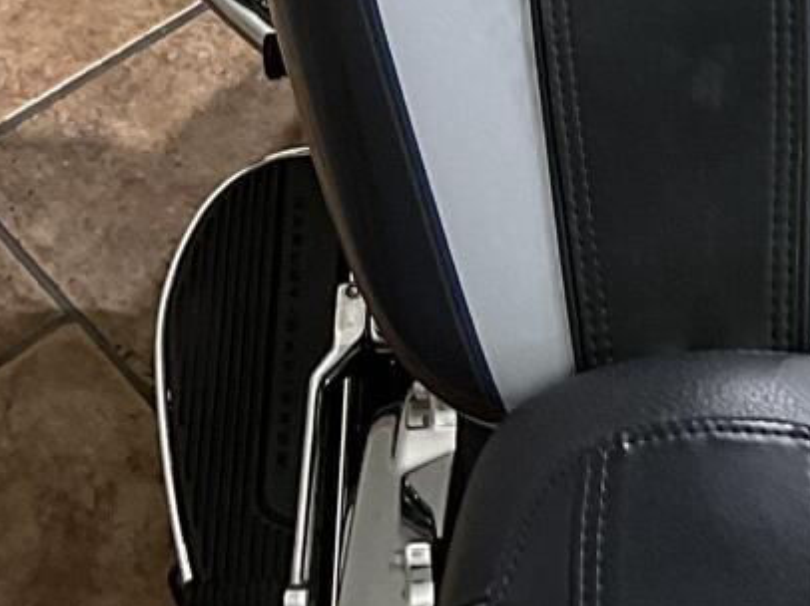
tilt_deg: -39.4
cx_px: 485
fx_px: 3344
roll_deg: -3.7
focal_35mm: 143
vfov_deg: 9.7
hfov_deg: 13.8
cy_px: -584
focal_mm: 3
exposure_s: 1/60
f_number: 1.8
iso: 64
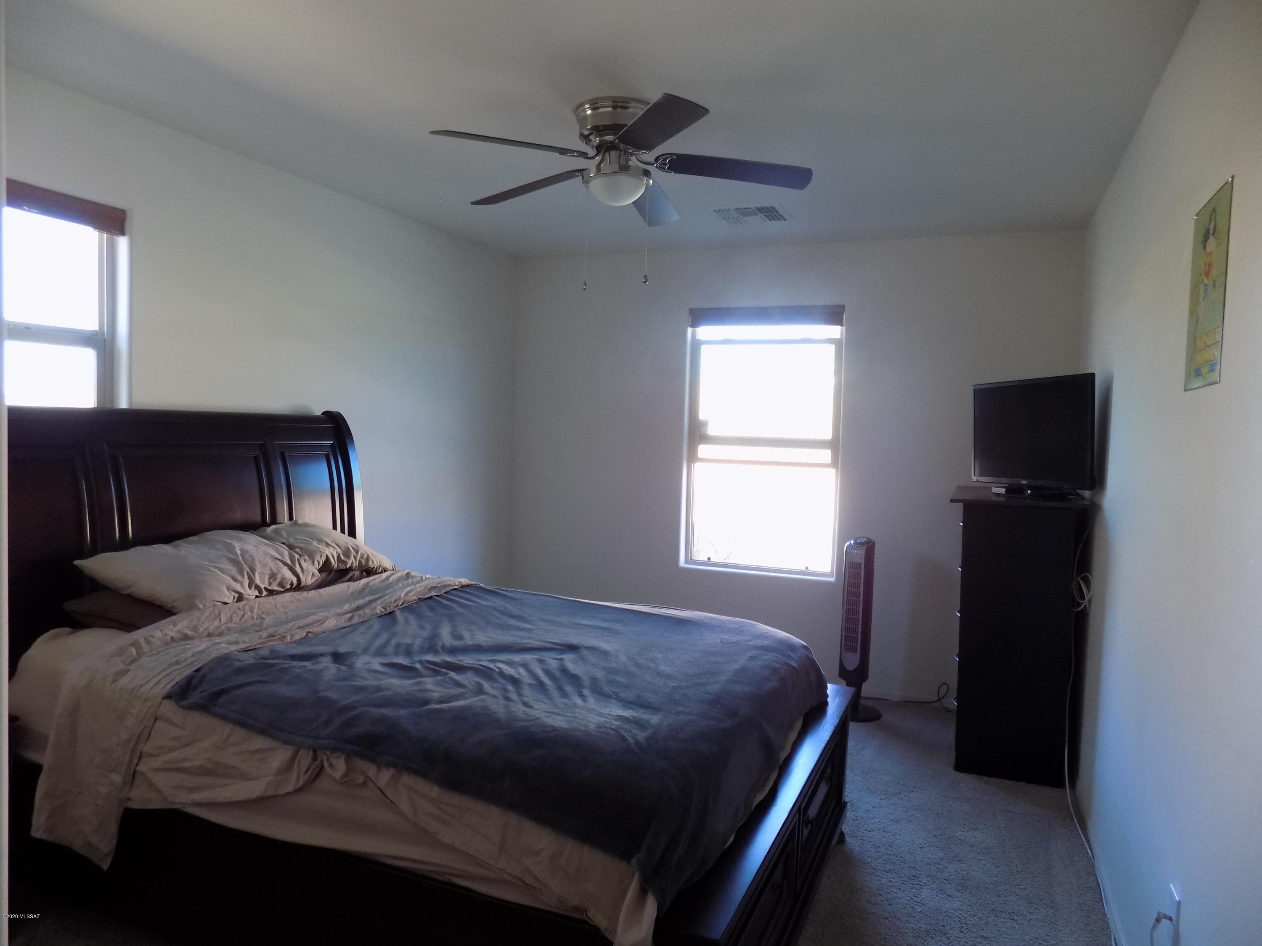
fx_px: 839
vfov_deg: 58.9
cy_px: 473
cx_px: 631
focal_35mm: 23
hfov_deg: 73.9
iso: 160
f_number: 3.1
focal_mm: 4
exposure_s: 1/30
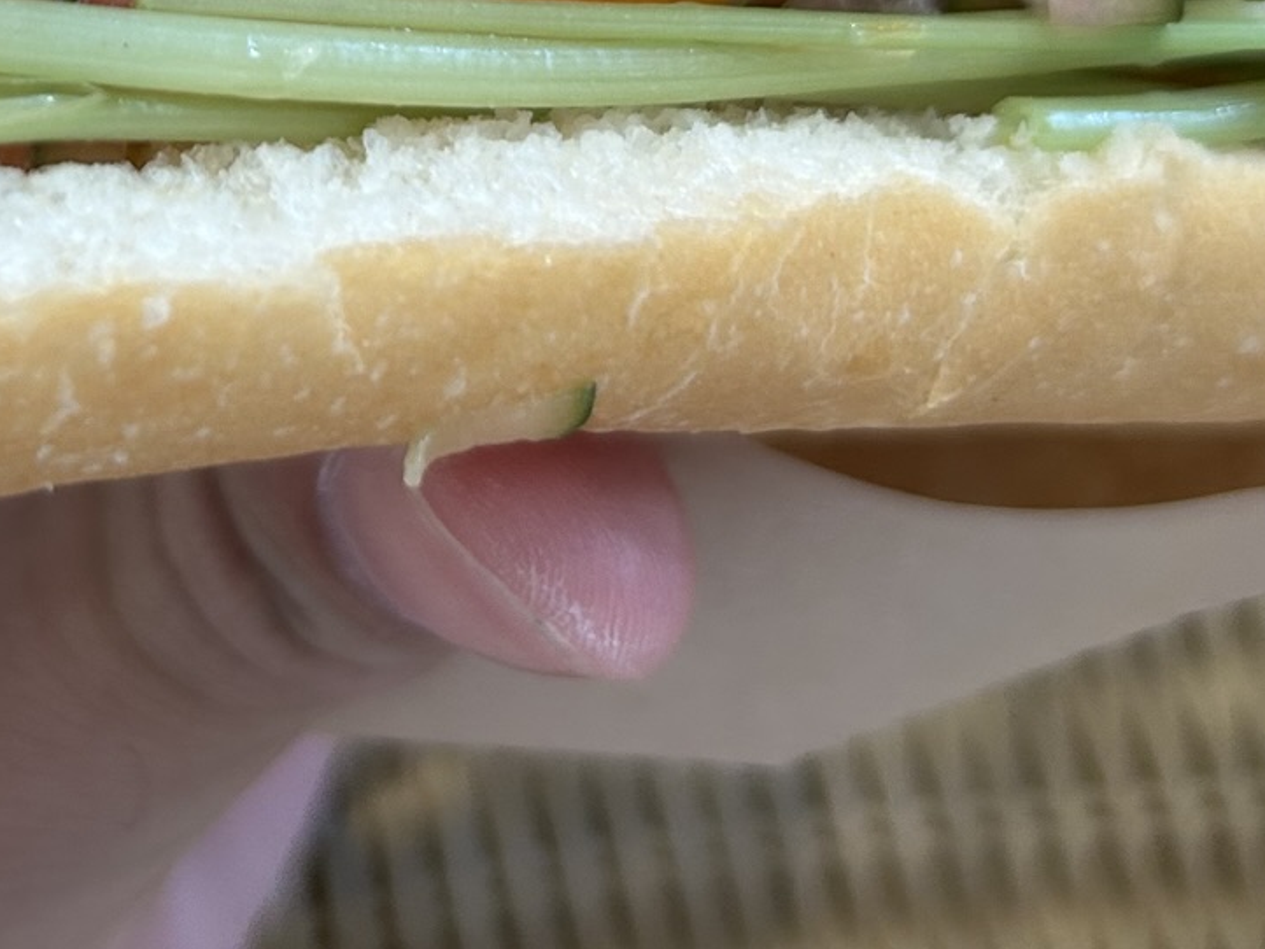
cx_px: 177
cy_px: -259
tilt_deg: -57.8
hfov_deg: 26.3
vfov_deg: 19.0
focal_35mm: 72
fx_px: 2632
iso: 100
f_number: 1.5
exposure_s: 1/100
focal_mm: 5.7
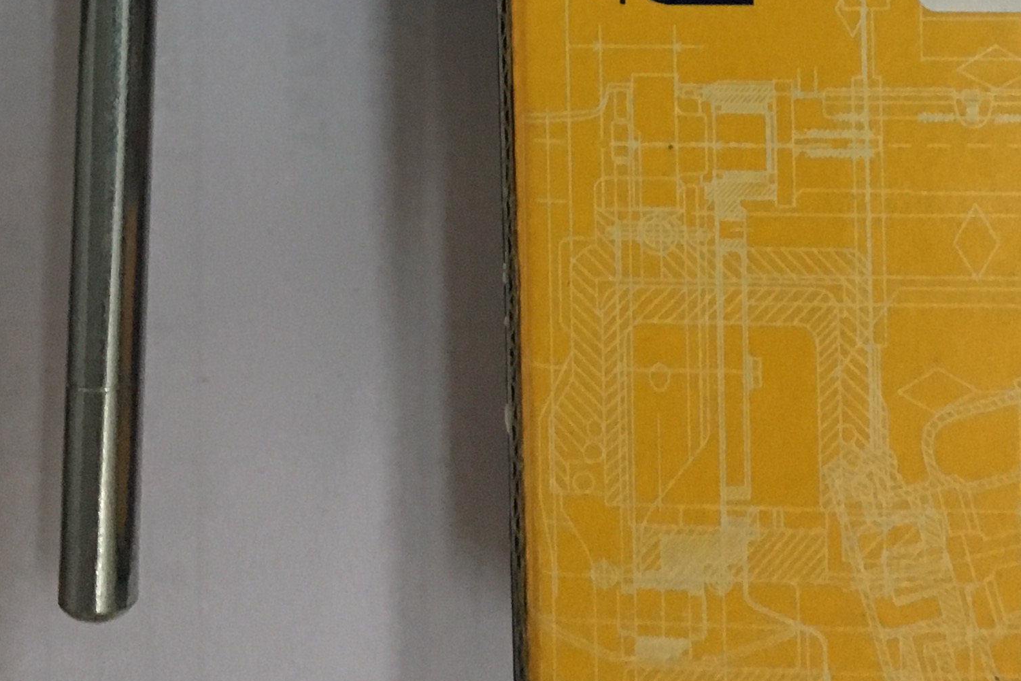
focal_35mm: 81
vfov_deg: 15.2
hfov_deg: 24.9
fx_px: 2297
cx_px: 668
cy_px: -420
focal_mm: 4.15
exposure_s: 1/33
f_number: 2.2
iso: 200
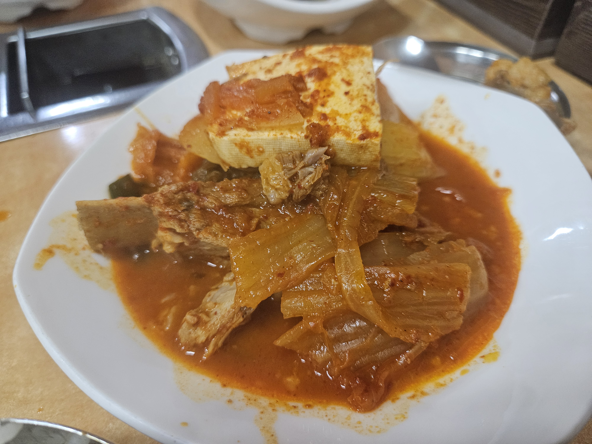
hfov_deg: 73.9
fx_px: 393
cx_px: 296
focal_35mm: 23
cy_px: 222
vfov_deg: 58.9
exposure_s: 1/120
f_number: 1.8
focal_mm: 5.4
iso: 640
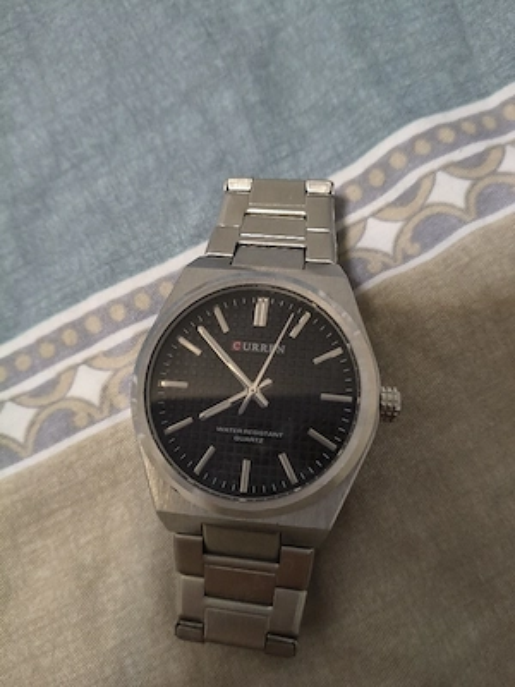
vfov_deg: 67.3
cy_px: 344
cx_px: 258
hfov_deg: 53.1
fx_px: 516
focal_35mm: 26
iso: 1006
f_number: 1.8
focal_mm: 4.81
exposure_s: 1/33.3
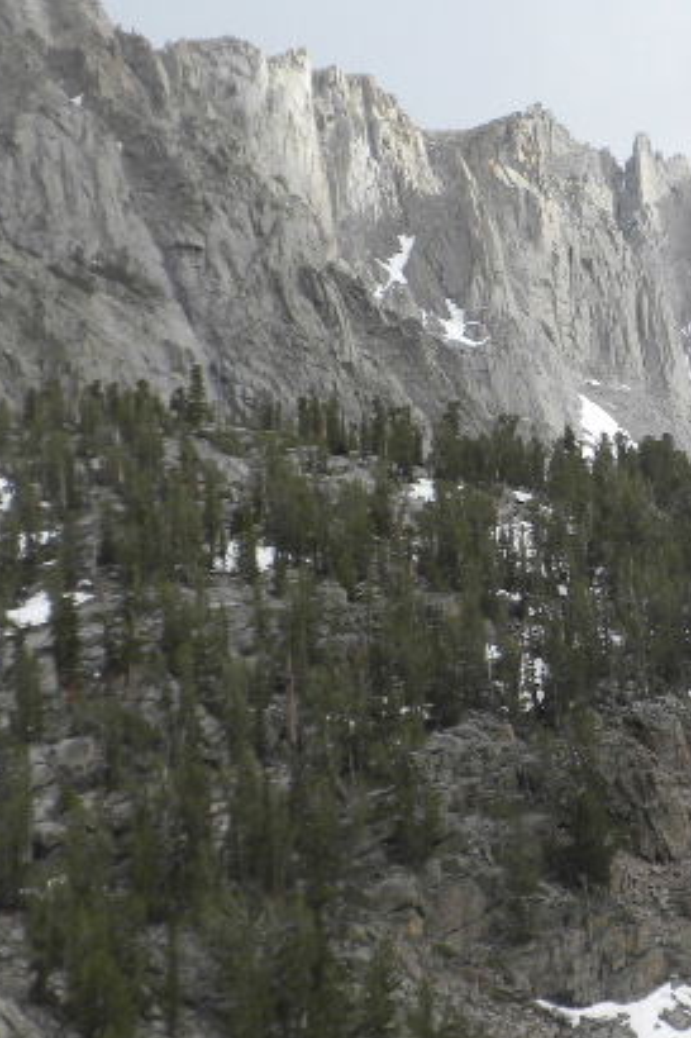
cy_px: 573
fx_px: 2968
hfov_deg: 13.0
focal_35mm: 103
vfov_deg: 19.8
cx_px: 787
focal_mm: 9.1
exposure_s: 1/150
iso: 64
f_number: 4.3
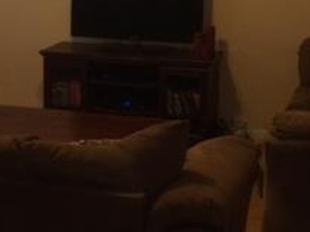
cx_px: 62
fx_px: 788
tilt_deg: -10.0
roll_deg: +0.7
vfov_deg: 16.6
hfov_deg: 22.0
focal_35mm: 88
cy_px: 46
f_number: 2.2
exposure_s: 1/30
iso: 80
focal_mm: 4.15
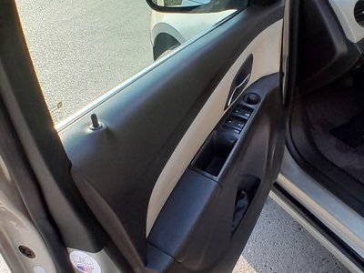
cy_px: 136
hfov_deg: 91.0
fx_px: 179
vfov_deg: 74.7
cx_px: 182
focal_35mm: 17
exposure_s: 1/429
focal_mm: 1.46
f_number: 2.2
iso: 40
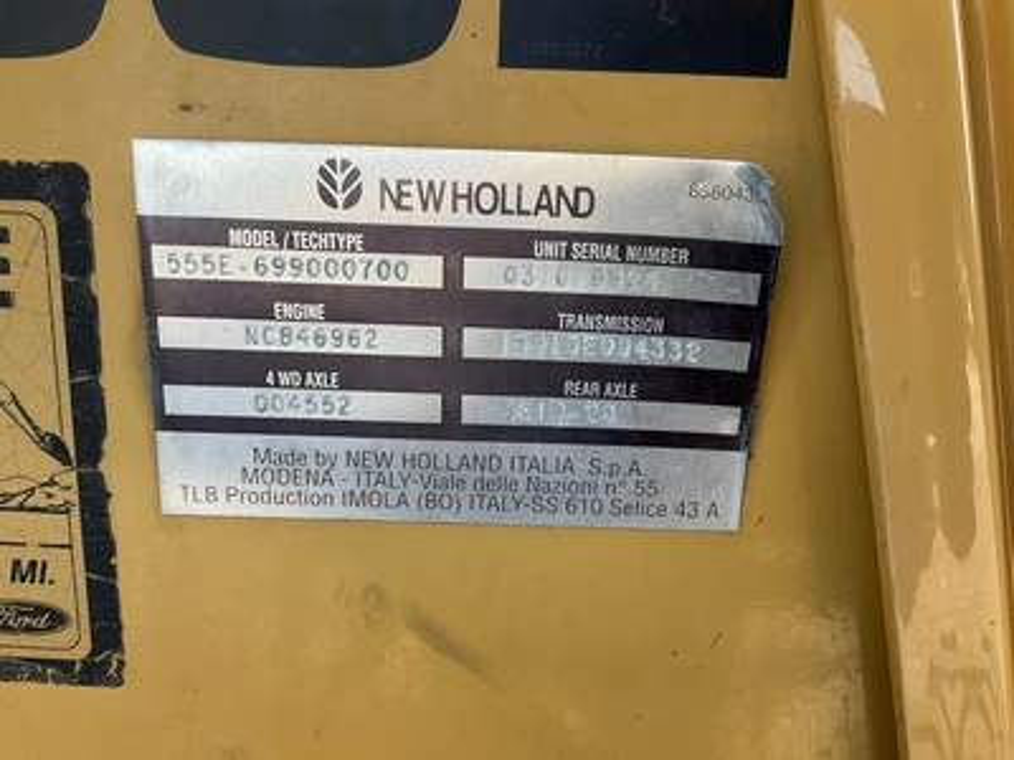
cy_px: 380
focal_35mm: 29
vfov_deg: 48.2
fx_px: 849
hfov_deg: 61.7
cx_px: 507
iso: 20
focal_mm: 3
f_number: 1.8
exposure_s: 1/147
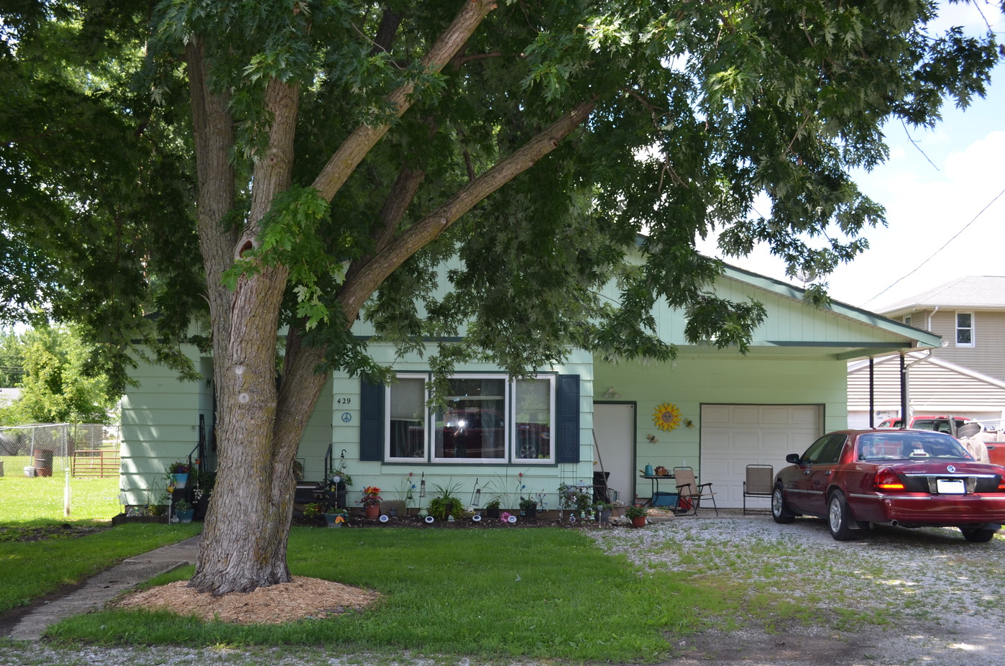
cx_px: 442
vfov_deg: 37.6
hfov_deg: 54.4
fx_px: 975
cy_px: 370
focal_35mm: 35
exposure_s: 1/200
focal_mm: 20
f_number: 5
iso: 100
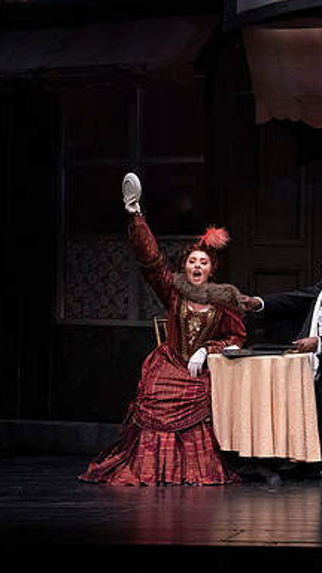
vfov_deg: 7.6
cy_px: 286
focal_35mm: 283
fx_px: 4296
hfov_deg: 4.3
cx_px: 400
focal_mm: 179
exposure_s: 1/400
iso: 16000
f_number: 13
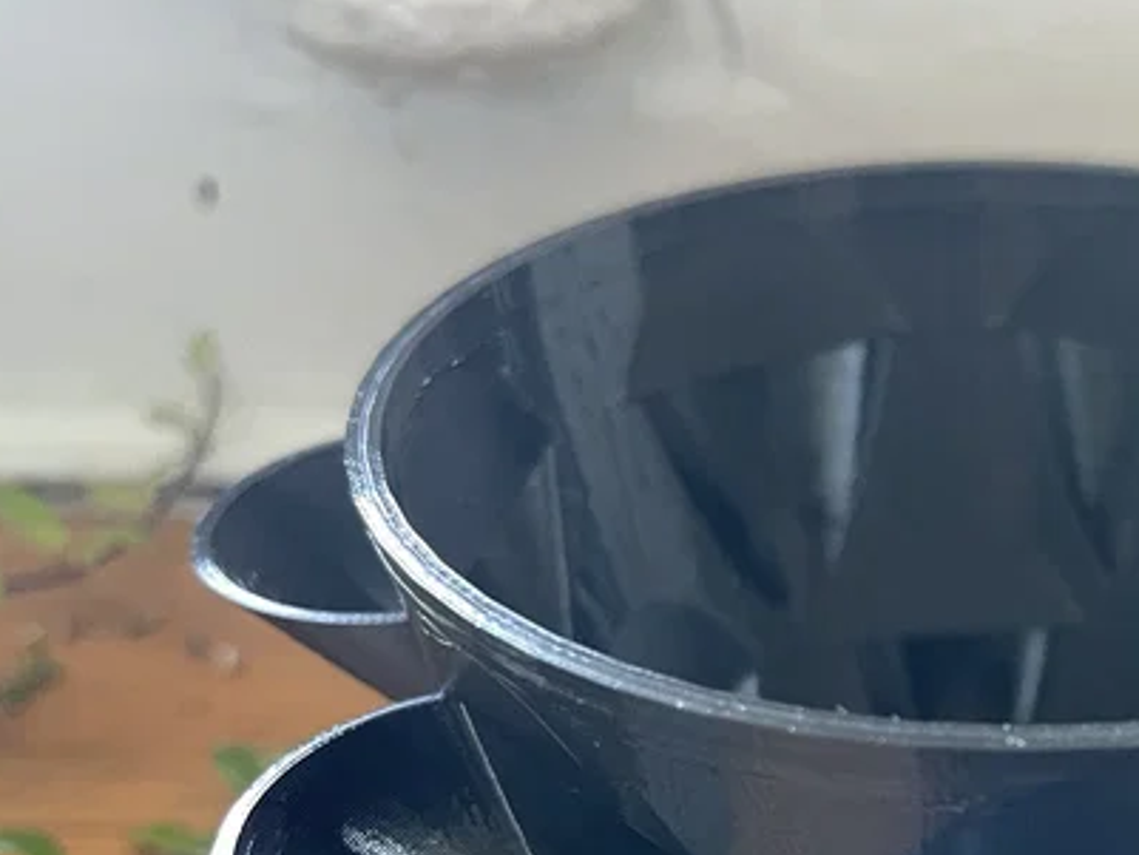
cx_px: 1061
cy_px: 794
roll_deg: -1.3
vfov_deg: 26.0
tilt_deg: -33.0
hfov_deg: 33.3
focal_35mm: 54
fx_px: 1777
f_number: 1.6
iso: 320
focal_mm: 4.2
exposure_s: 1/60
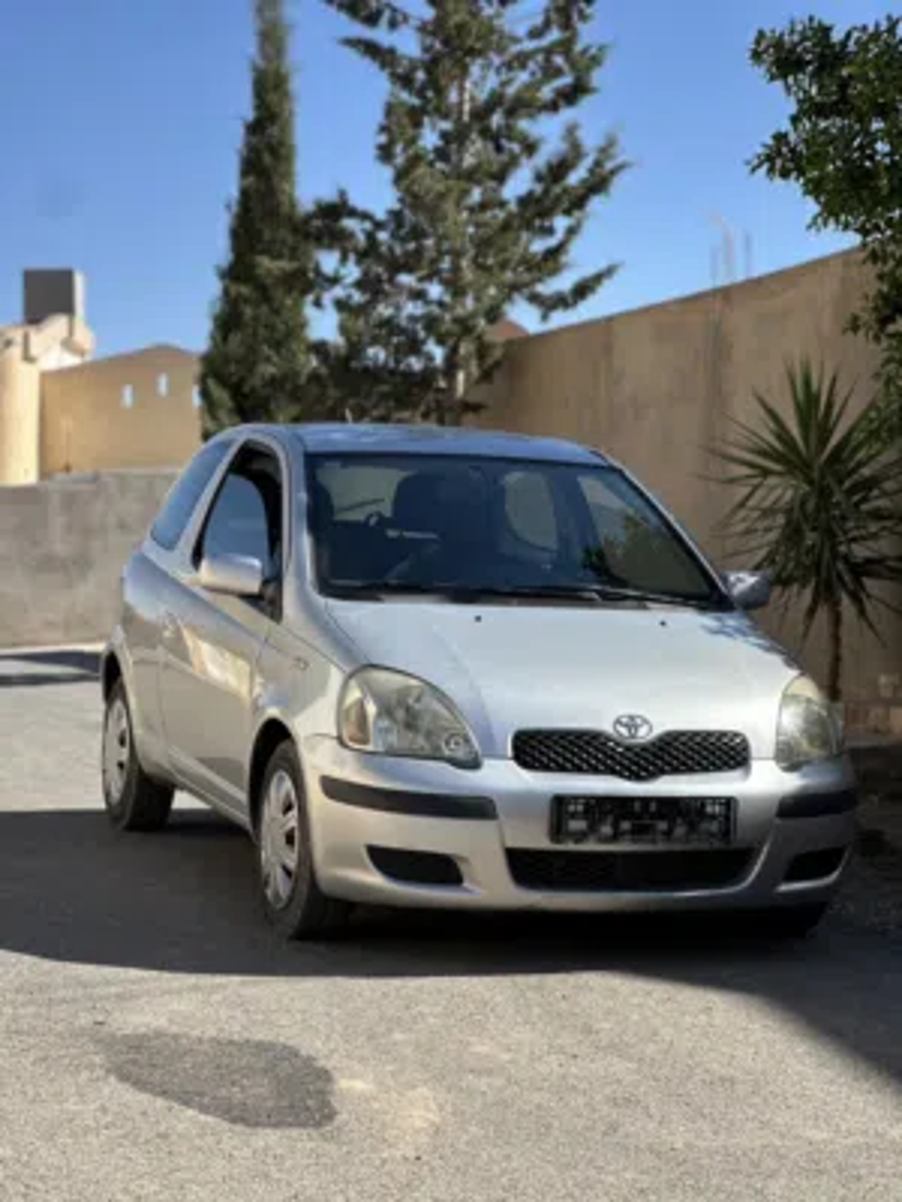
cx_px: 451
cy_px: 601
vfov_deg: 25.3
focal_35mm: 77
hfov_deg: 19.1
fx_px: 2675
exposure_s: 1/567
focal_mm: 9
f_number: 2.8
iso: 32
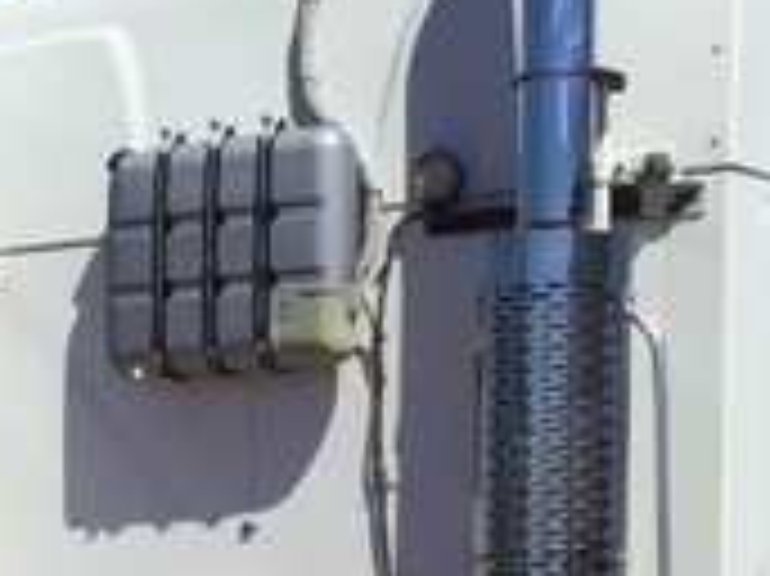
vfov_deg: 10.0
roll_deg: +0.1
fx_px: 3223
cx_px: -189
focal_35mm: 145
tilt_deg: -2.6
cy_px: 747
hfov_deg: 13.2
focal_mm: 3.3
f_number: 2.4
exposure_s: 1/2398
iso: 25
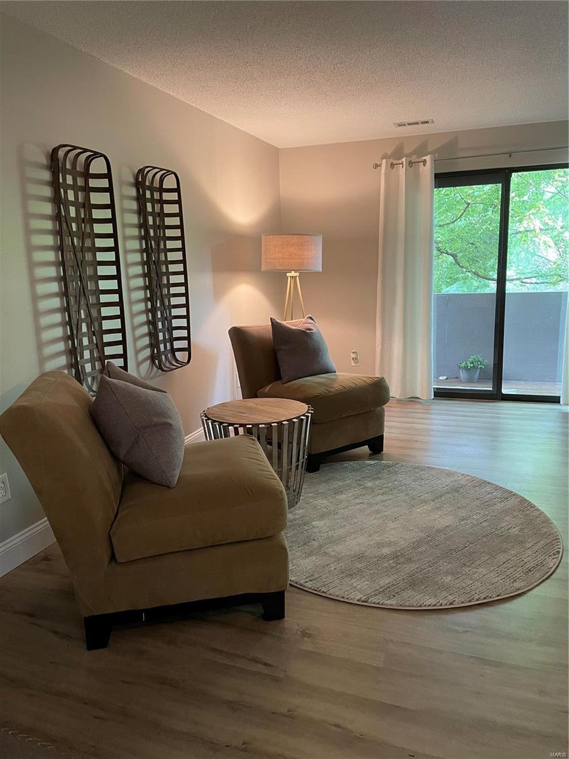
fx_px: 570
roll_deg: +2.2
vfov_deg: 67.3
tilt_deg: -11.0
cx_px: 284
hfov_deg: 53.1
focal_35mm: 26
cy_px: 380
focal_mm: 4.2
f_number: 1.6
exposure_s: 1/60
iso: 320
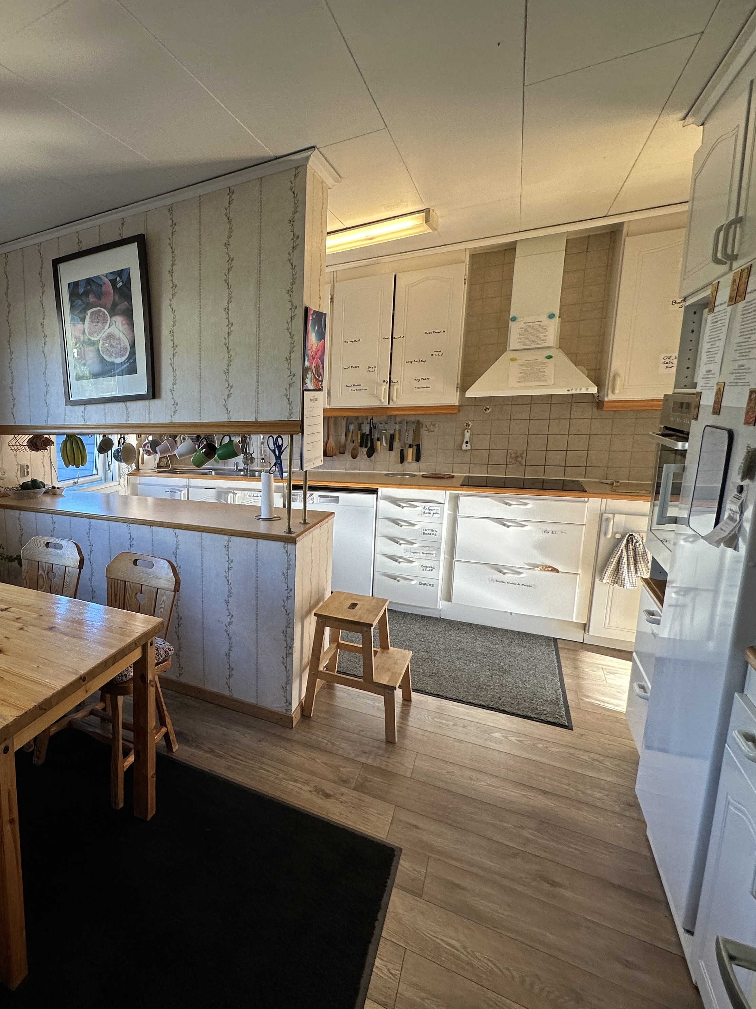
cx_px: 87
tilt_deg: -9.2
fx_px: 553
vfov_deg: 84.7
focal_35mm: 19
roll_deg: +1.9
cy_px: 500
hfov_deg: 59.3
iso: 100
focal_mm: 2.22
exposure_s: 1/100
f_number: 2.2
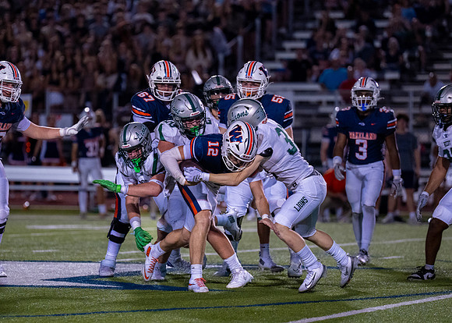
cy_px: 161
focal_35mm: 270
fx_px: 3470
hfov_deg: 7.5
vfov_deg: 5.3
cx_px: 186
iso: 3200
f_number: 2.8
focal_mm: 191
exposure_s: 1/1000
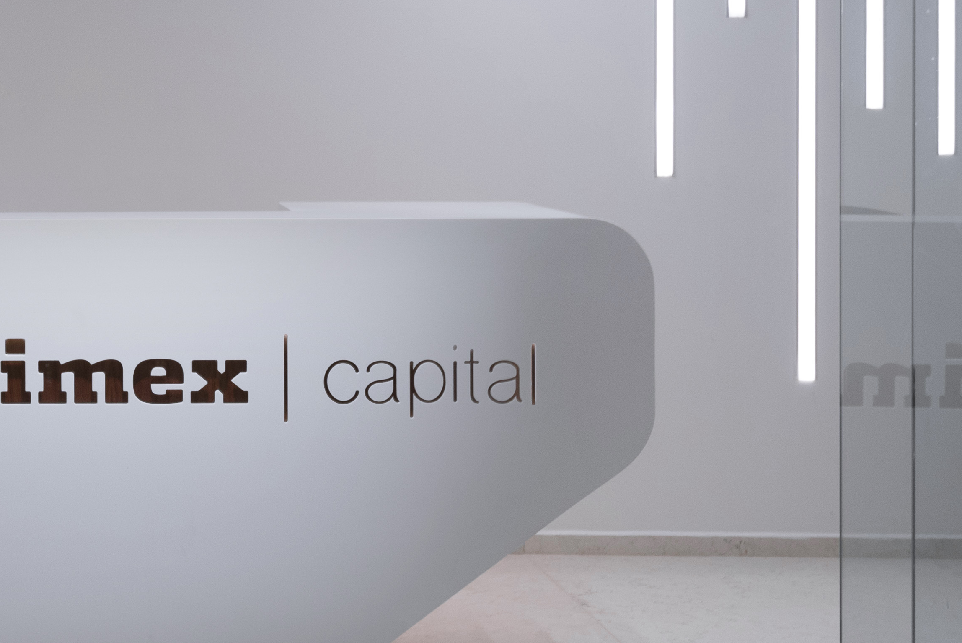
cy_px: 164
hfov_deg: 24.2
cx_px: 226
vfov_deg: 16.4
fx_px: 2219
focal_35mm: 83
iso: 640
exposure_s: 1/60
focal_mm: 32
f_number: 8
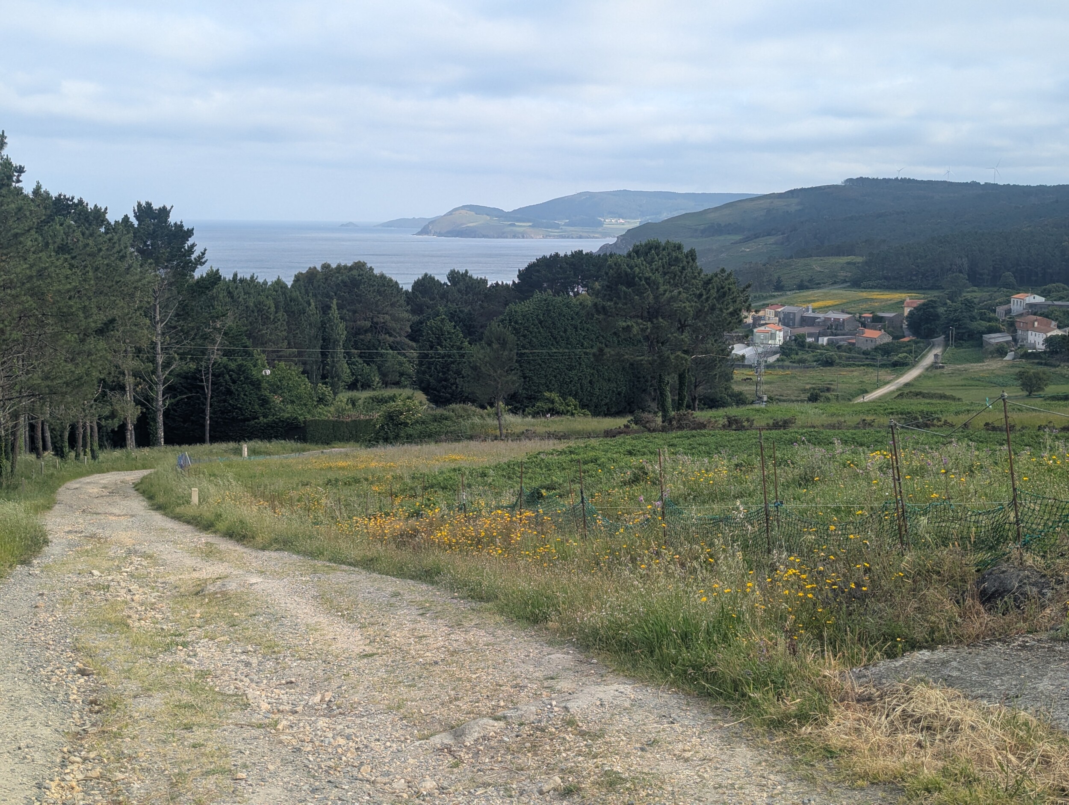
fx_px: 1484
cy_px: 402
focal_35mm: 48
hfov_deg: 39.6
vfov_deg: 30.3
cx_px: 534
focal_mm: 6.81
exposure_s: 1/999
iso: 48
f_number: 1.85
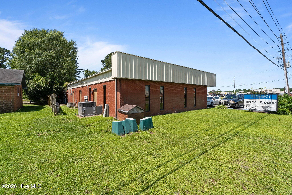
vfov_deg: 73.7
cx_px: 146
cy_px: 98
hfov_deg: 96.7
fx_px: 130
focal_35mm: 16
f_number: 8
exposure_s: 1/1000
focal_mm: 16
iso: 400
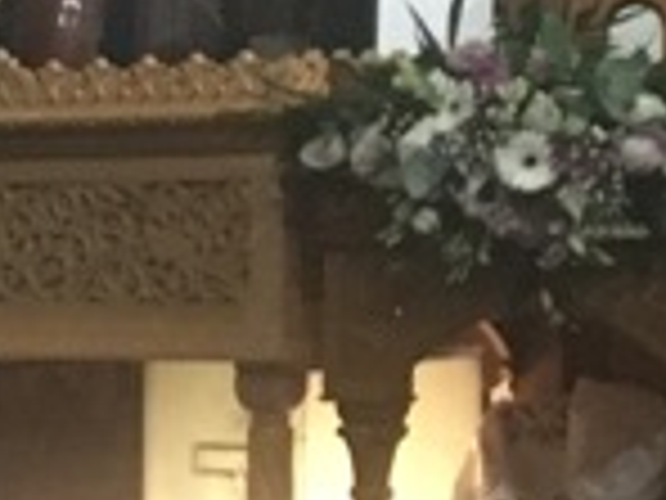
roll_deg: +0.5
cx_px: -1035
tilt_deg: -3.7
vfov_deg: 7.4
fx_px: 3867
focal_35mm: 201
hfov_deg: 8.8
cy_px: 523
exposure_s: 1/17
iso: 320
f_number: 2.2
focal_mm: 4.15
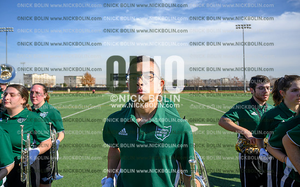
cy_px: 82
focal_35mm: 26
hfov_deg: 70.4
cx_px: 145
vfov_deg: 47.5
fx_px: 213
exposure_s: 1/1600
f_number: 4
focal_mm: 24
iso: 125
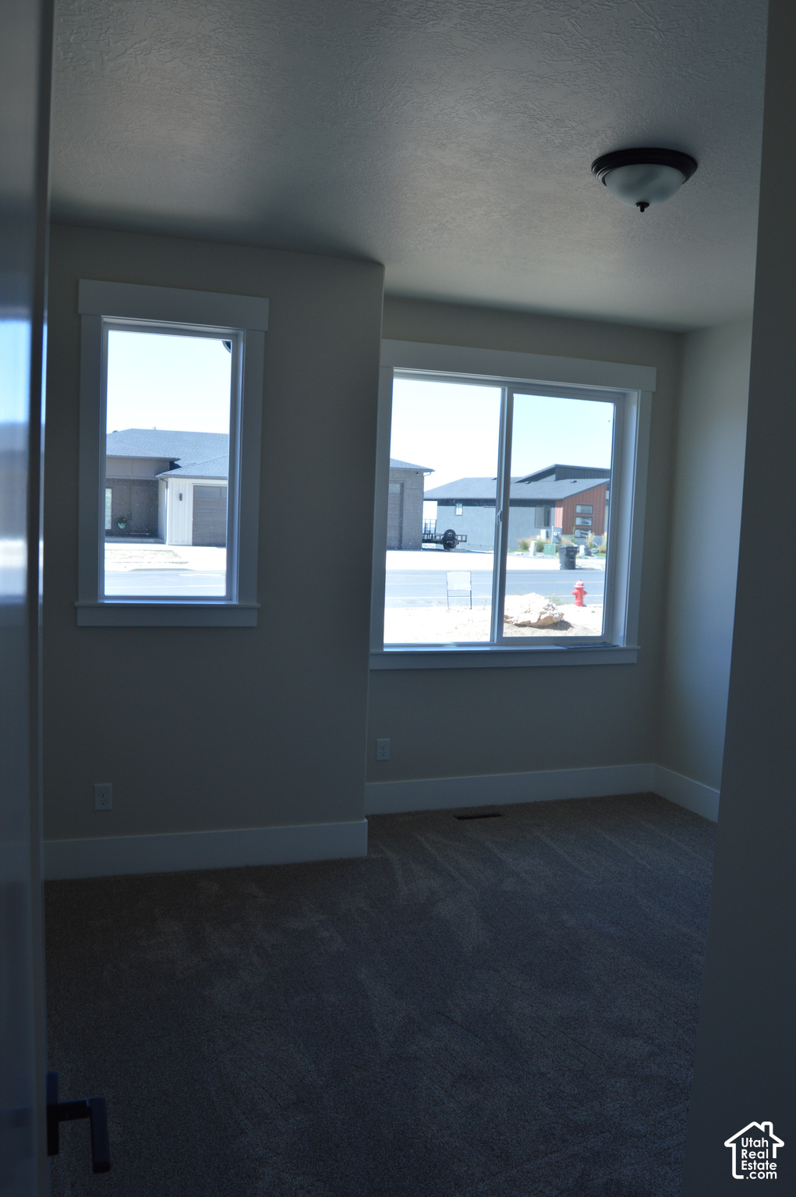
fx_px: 897
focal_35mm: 27
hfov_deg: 47.8
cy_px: 598
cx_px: 398
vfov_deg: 67.4
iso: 200
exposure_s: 1/125
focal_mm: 18
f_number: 5.6
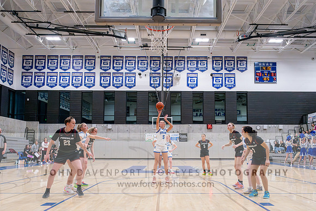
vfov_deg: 37.9
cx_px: 168
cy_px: 123
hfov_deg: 54.6
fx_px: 306
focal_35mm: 35
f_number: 6.3
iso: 20000
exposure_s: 1/800
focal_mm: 30
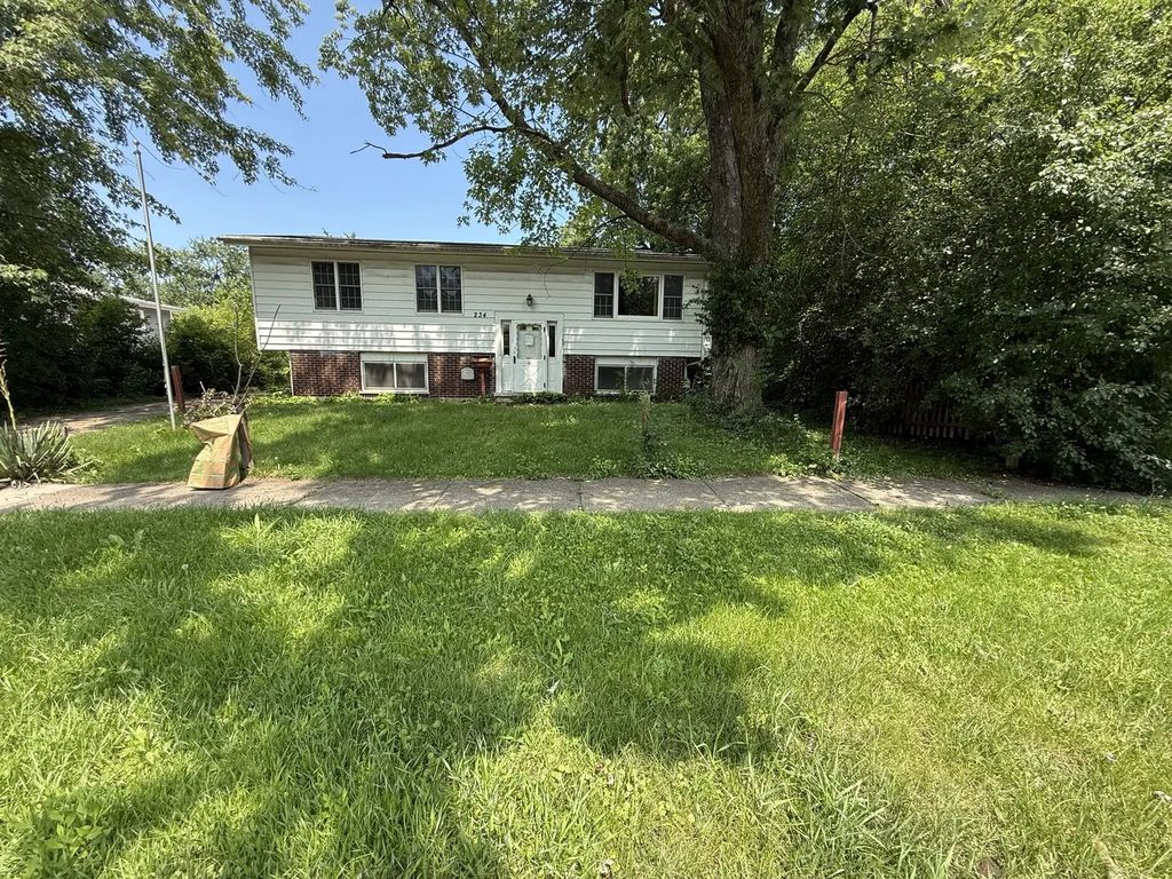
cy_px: 440
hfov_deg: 102.1
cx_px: 586
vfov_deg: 85.7
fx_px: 474
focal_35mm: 14
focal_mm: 2.22
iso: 25
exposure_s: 1/300
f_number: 2.2
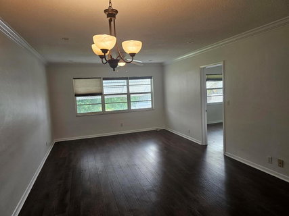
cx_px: 144
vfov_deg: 58.9
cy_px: 108
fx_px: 192
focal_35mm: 23
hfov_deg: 73.9
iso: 160
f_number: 1.7
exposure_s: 1/120
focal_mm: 6.3
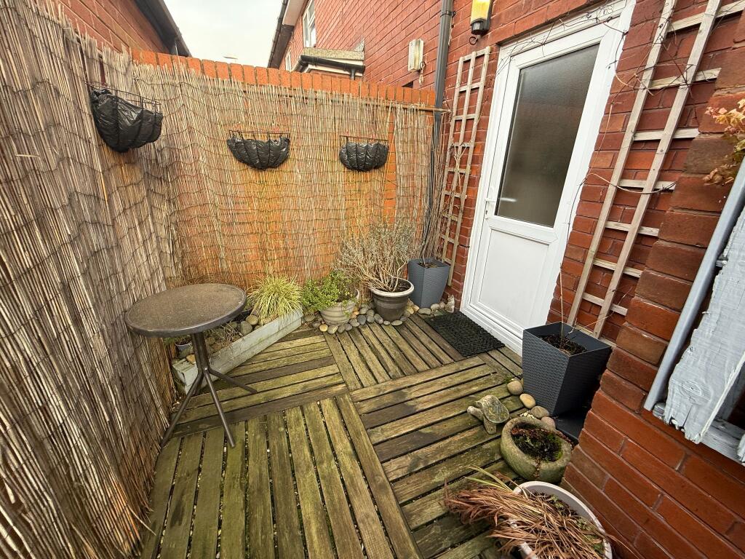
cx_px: 372
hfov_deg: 102.1
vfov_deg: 85.7
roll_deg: -1.6
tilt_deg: -23.1
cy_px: 280
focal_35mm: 14
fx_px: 301
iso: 80
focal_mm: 2.22
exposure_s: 1/99
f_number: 2.2
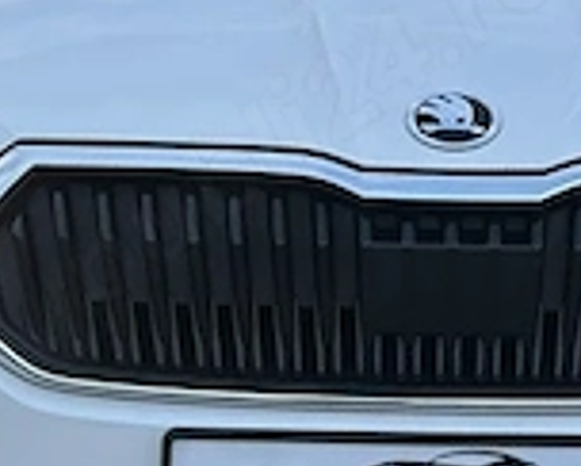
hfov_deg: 10.4
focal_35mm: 185
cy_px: 141
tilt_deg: -1.1
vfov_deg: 8.4
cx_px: 463
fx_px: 3185
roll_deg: -2.0
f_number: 1.78
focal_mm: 6.86
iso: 160
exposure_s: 1/50
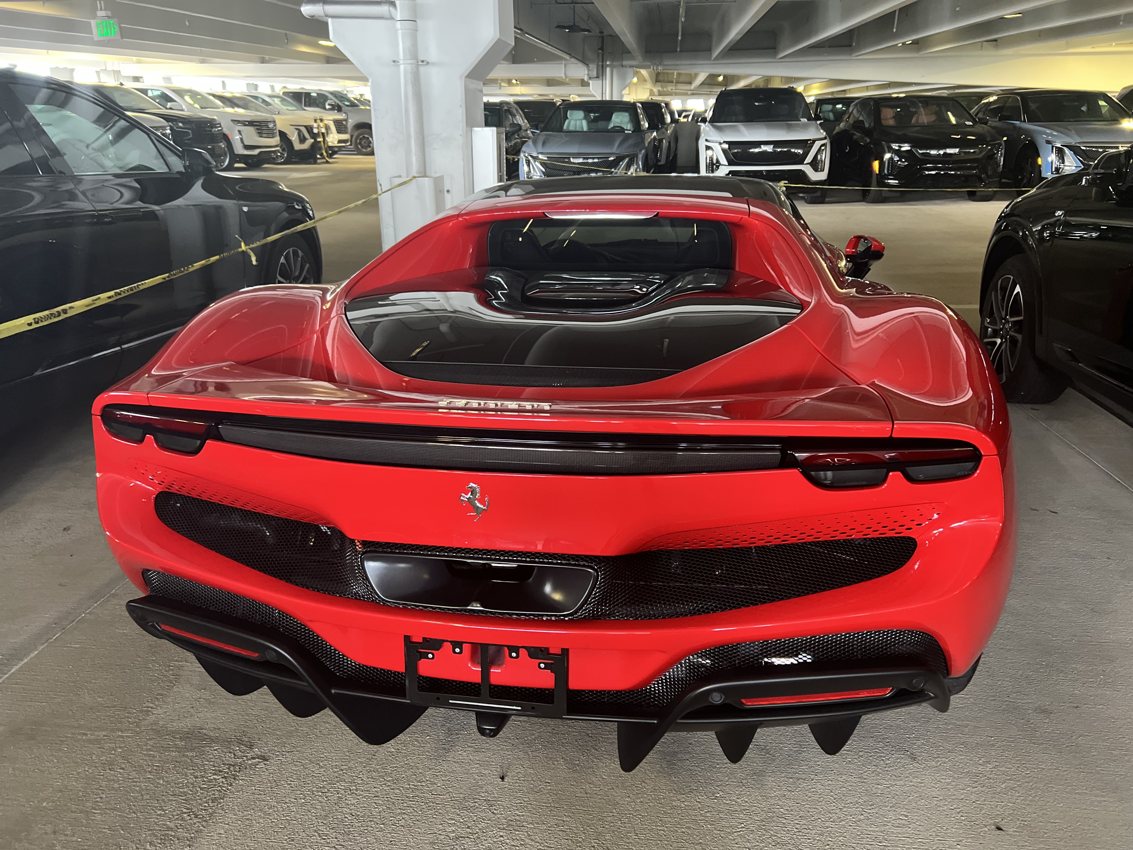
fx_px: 851
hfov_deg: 67.3
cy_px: 425
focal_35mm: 26
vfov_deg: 53.1
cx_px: 566
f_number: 1.5
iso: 500
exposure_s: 1/42
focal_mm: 5.7
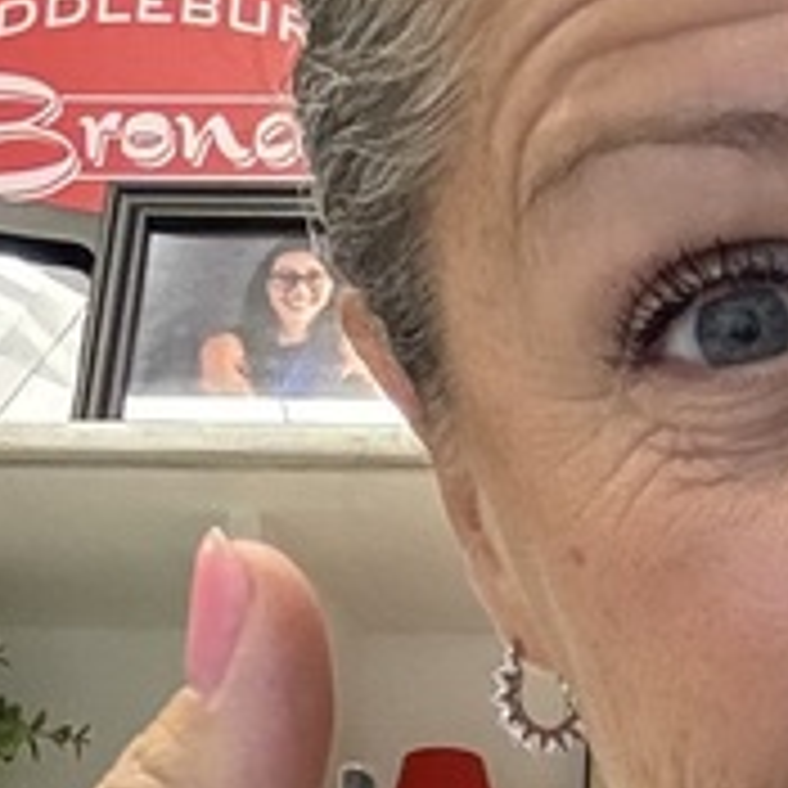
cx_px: 1063
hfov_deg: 11.0
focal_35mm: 155
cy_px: 1472
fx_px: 3992
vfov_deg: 10.5
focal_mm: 2.69
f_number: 1.9
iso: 200
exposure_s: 1/60
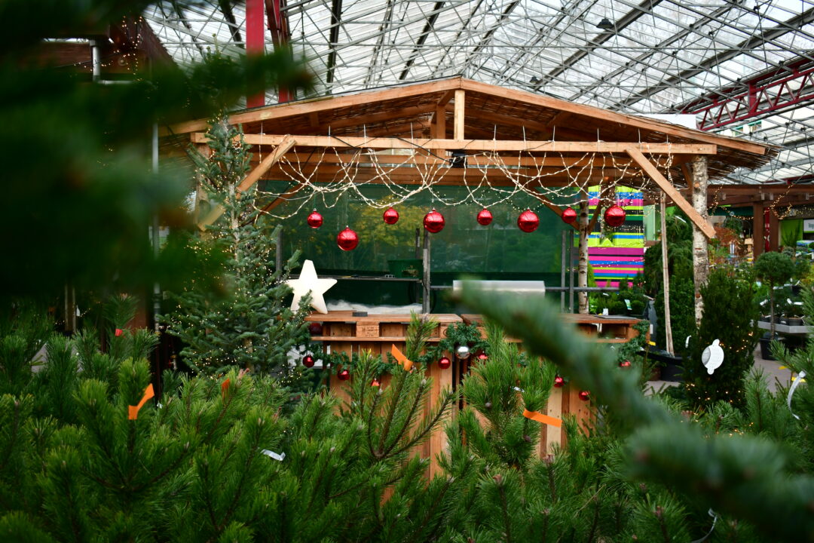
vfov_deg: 33.0
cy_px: 272
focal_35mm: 40
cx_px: 407
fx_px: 916
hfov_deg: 47.9
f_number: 4
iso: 500
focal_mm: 27
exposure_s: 1/200
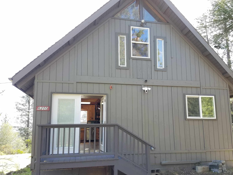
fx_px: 202
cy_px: 93
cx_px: 129
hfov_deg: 59.8
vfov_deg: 46.8
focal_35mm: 30
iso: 50
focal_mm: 4.2
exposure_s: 1/232
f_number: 1.7
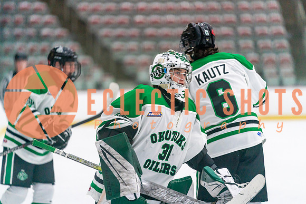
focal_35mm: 200
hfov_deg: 10.3
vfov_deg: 6.9
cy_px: 102
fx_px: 1700
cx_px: 153
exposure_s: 1/1250
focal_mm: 200
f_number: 2.8
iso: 3200
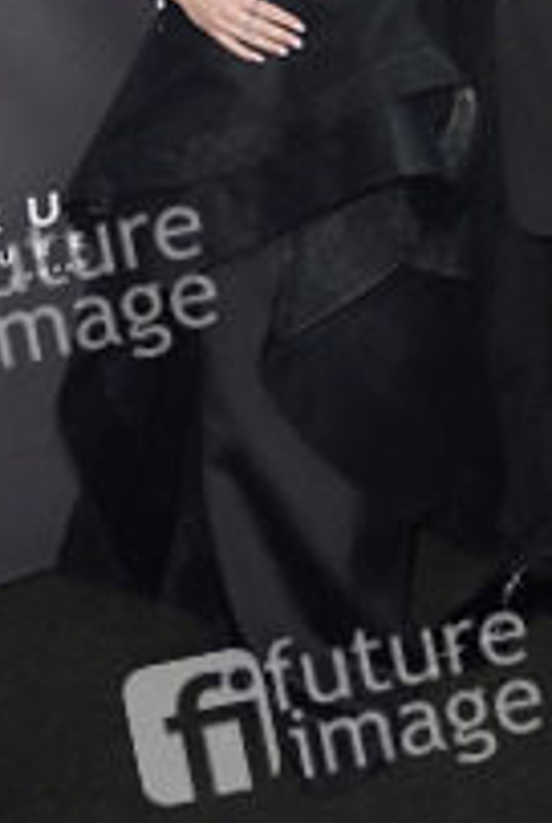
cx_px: 453
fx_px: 1444
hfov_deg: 21.3
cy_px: 101
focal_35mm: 63
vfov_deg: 30.6
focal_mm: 32
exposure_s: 1/320
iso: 500
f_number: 6.3
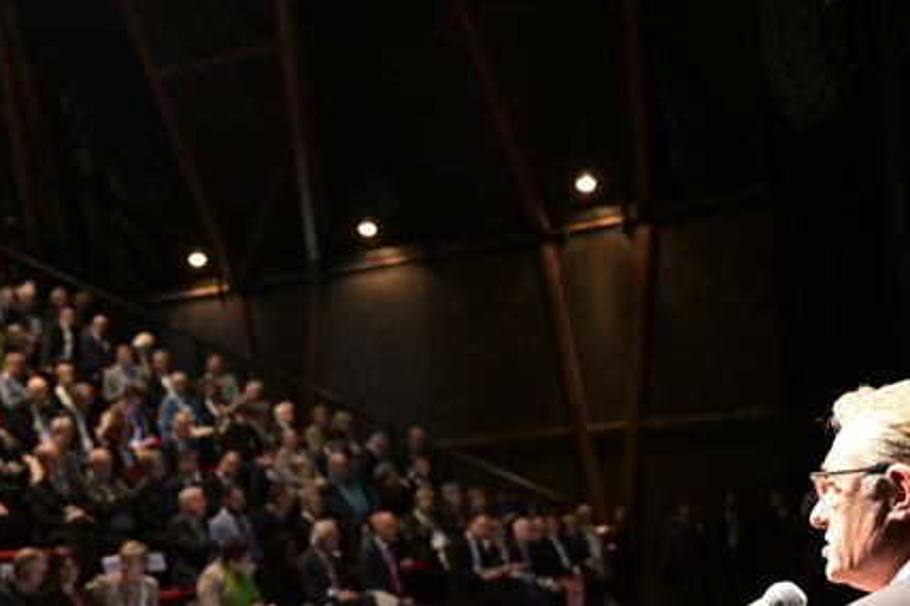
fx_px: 1289
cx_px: 310
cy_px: 498
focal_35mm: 51
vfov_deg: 25.9
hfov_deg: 38.5
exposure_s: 1/50
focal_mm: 28
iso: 2500
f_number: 2.8
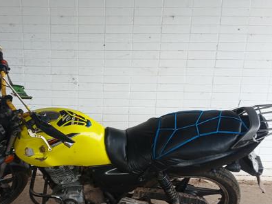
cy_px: 137
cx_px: 95
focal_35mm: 42
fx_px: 330
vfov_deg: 34.0
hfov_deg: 44.3
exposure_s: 1/60
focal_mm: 3.98
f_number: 1.8
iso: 32
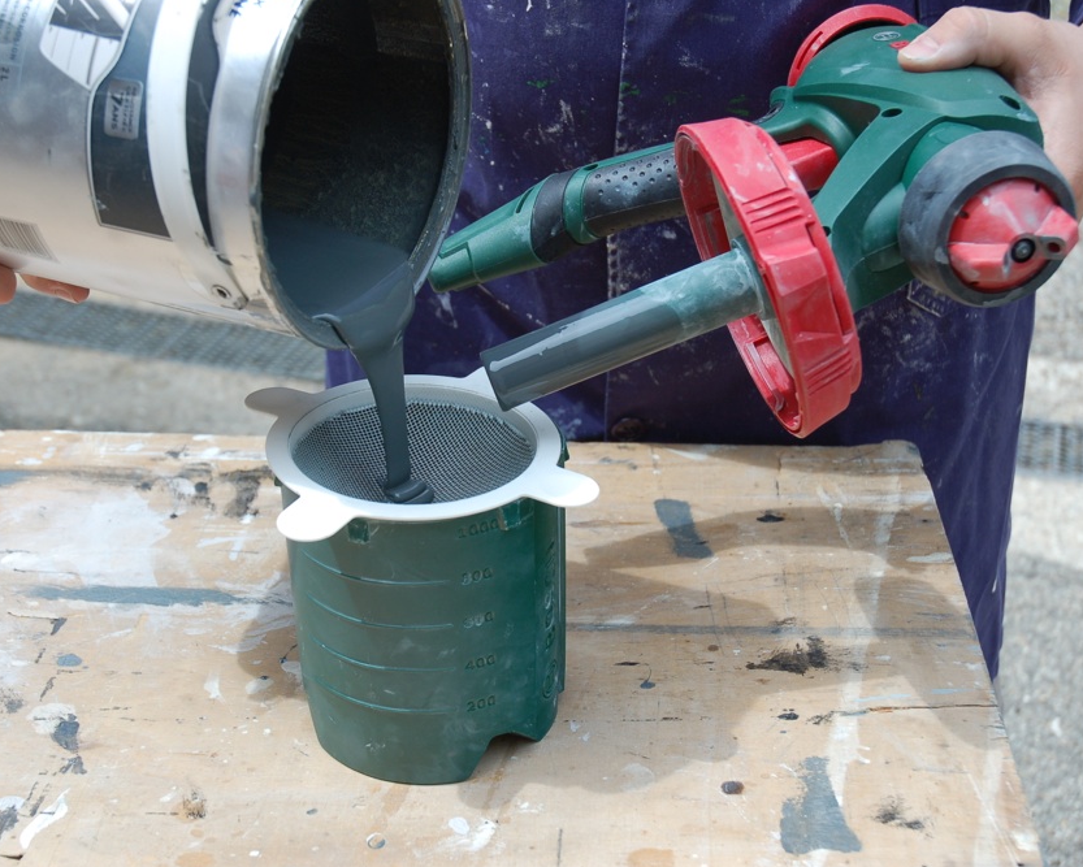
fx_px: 1718
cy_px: 430
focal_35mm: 54
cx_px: 495
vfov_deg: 28.3
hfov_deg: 35.0
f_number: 5.6
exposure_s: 1/125
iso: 250
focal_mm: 31
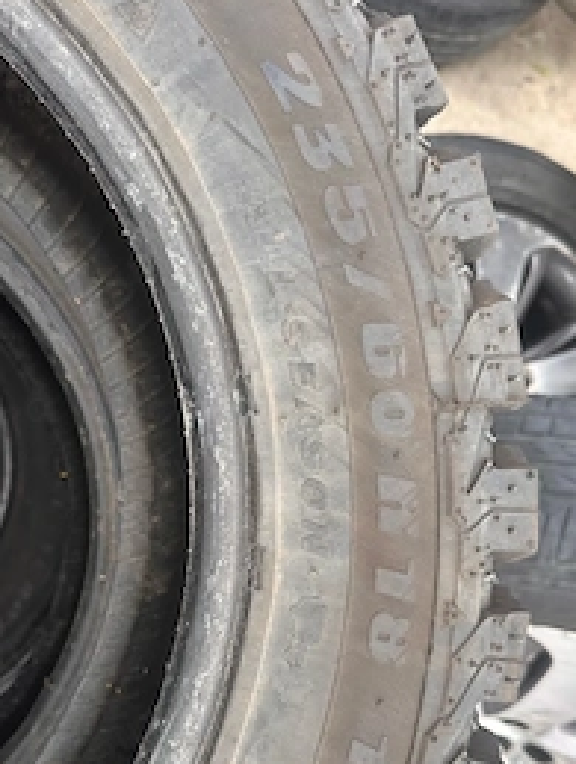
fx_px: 819
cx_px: 242
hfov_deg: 38.7
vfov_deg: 49.3
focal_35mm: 37
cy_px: 501
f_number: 1.78
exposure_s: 1/386
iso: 80
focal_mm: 6.86
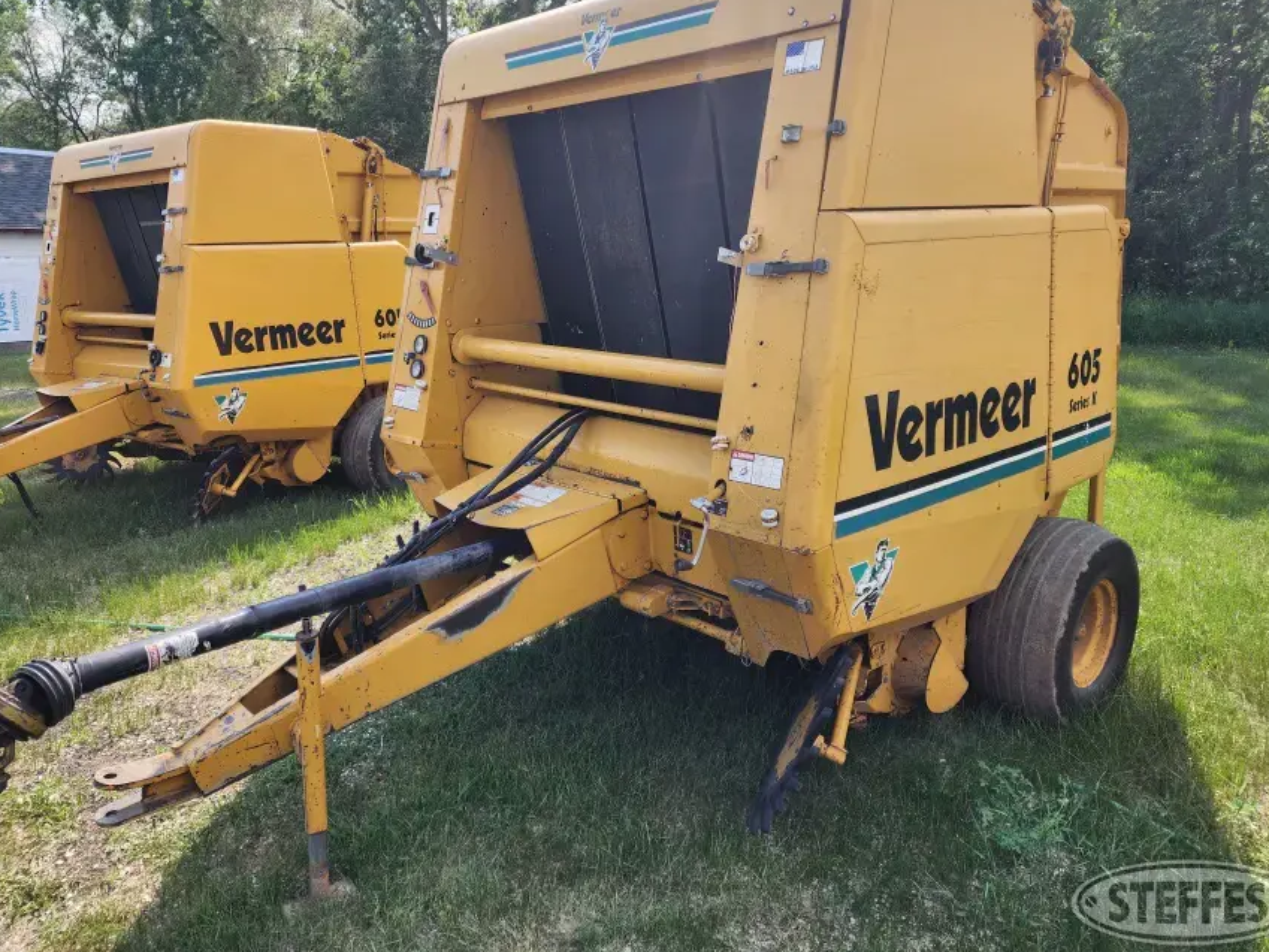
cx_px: 619
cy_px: 424
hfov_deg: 67.3
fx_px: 953
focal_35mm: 26
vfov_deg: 53.0
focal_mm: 6.4
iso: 12
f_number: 1.8
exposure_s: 1/423
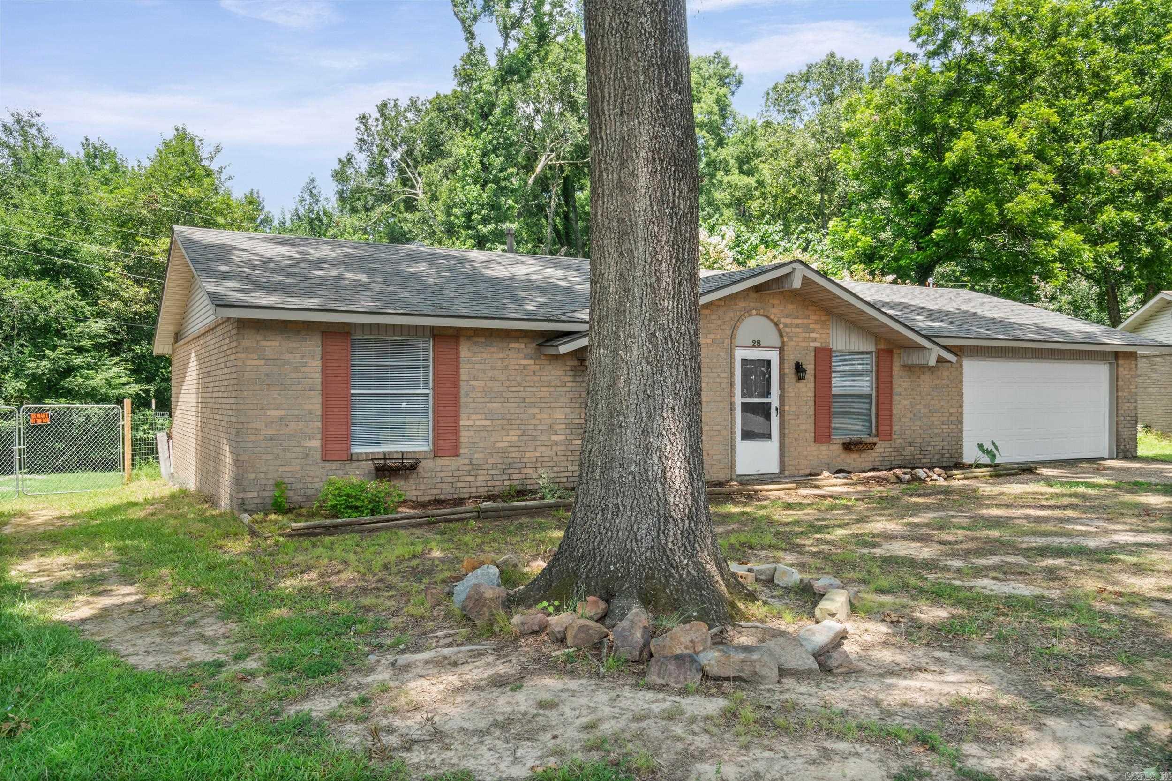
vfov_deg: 47.9
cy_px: 390
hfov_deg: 67.4
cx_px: 586
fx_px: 879
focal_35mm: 27
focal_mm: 18
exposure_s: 1/40
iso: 250
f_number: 9
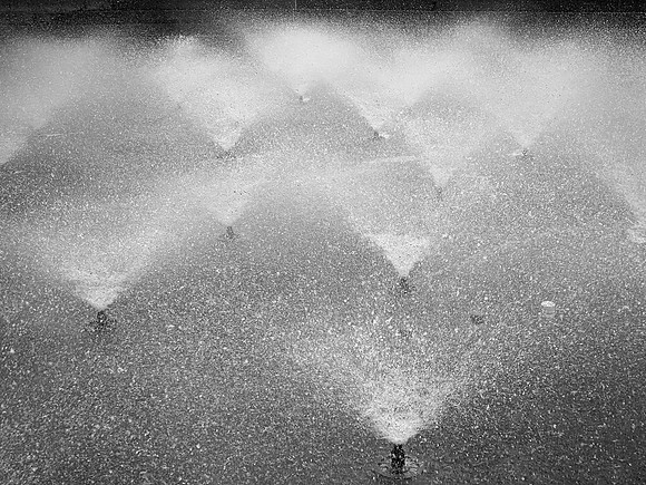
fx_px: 970
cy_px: 242
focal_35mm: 52
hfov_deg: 36.8
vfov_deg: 28.0
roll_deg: +1.2
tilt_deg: -17.0
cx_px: 323
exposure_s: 1/457
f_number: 2
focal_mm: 6
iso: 20
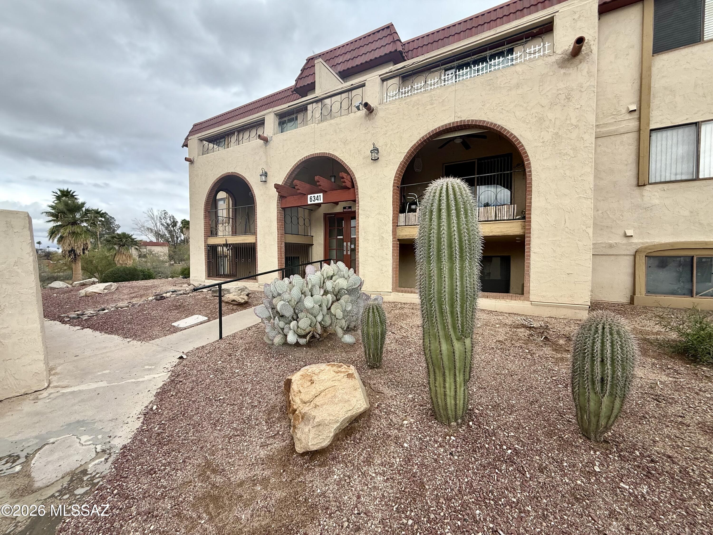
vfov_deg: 85.7
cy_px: 268
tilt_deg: -1.5
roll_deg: -0.1
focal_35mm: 14
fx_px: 288
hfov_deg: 102.1
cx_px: 356
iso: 64
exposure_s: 1/1105
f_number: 2.2
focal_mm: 2.22
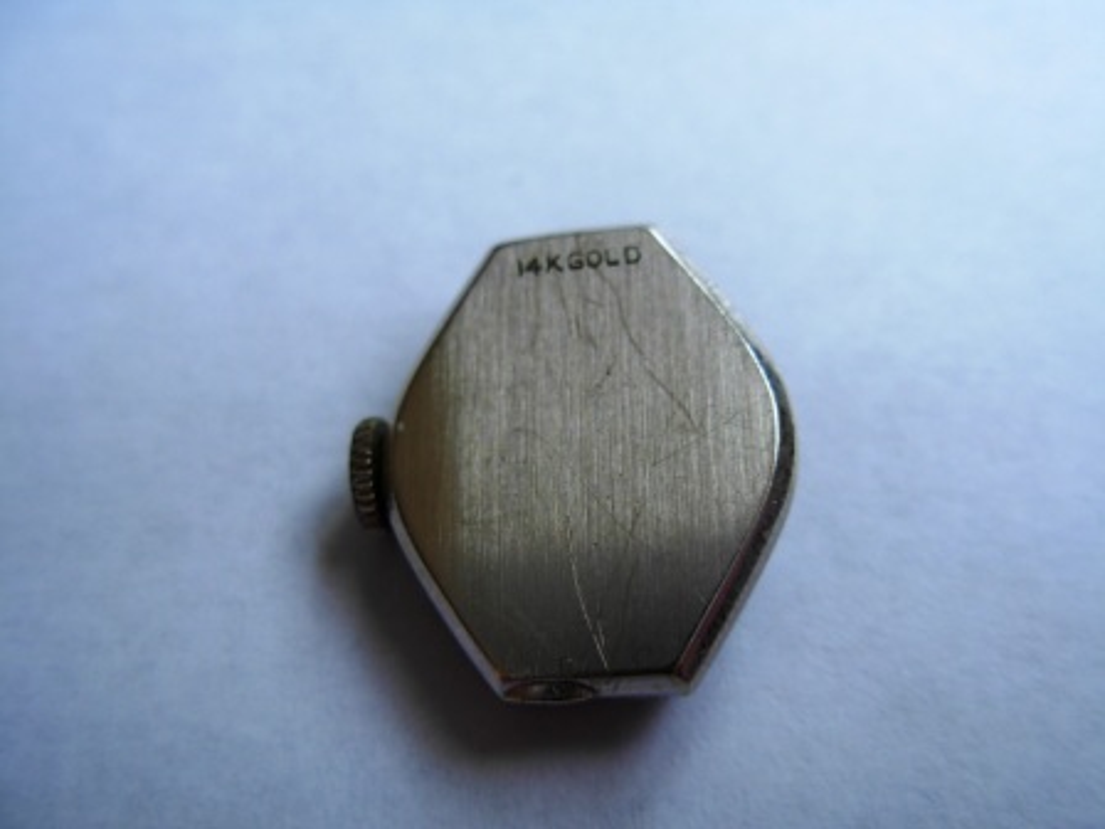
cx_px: 552
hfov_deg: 49.0
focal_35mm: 38
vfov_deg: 37.7
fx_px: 1213
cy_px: 414
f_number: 2.9
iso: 79
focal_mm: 6.3
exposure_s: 1/98.7
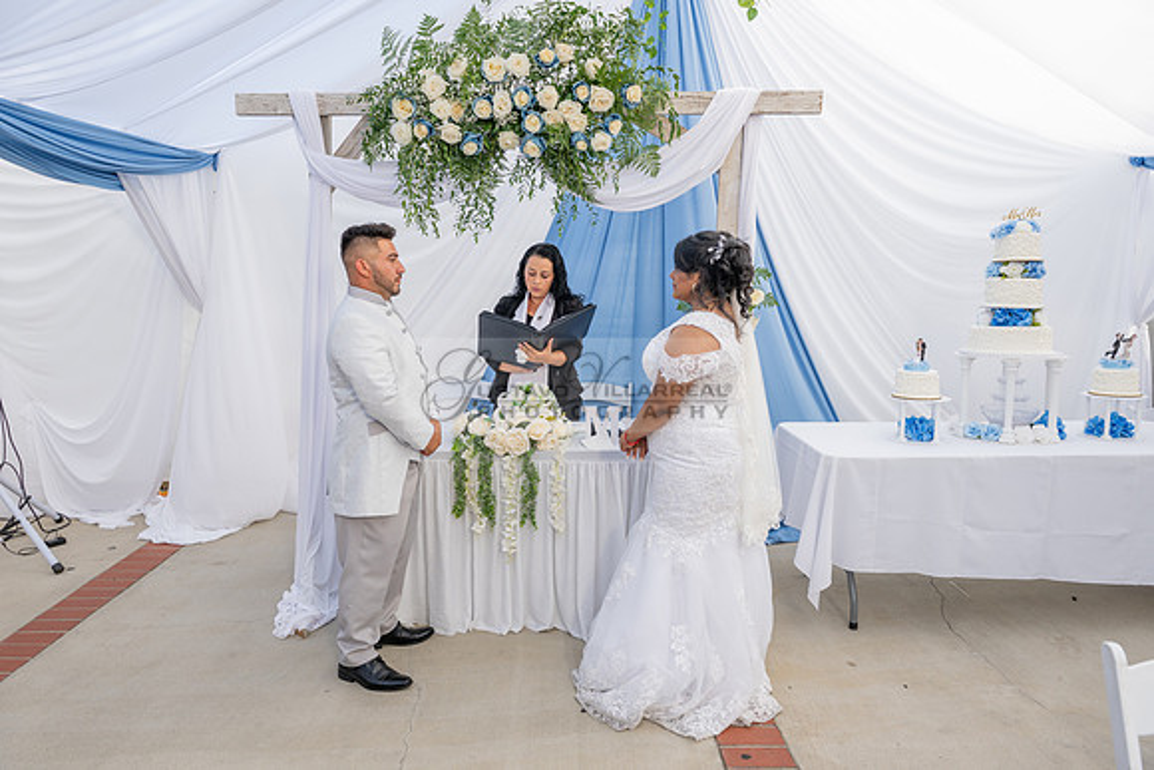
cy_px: 385
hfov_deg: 69.4
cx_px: 577
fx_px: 834
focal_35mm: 26
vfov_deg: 49.6
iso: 200
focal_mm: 26
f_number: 6.3
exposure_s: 1/125
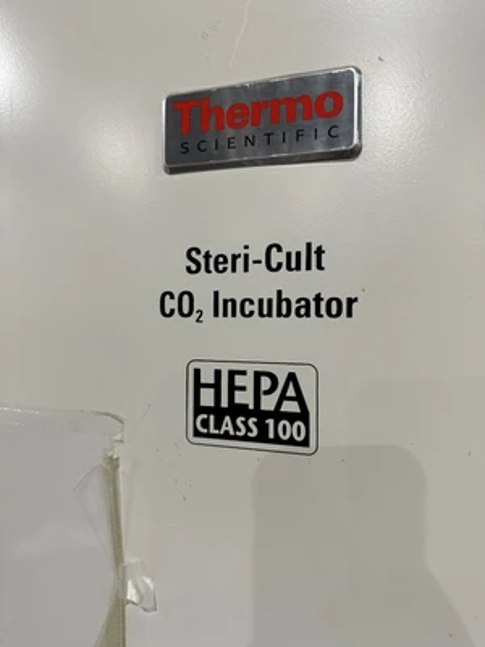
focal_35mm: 24
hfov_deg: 56.8
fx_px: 448
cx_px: 242
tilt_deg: -0.9
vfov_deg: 71.6
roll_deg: -2.3
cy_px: 324
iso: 160
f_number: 1.78
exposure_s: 1/60
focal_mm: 6.86
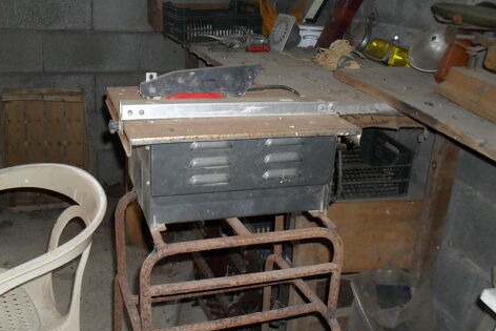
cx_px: 245
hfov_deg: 51.9
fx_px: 510
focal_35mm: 37
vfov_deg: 36.0
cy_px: 172
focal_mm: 6.3
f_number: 3.2
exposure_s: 1/45
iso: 200
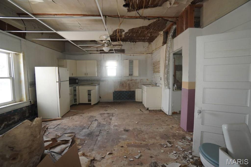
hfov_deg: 100.4
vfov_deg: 77.3
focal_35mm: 15
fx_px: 105
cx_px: 126
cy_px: 84
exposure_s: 1/160
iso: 1250
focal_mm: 10
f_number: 4
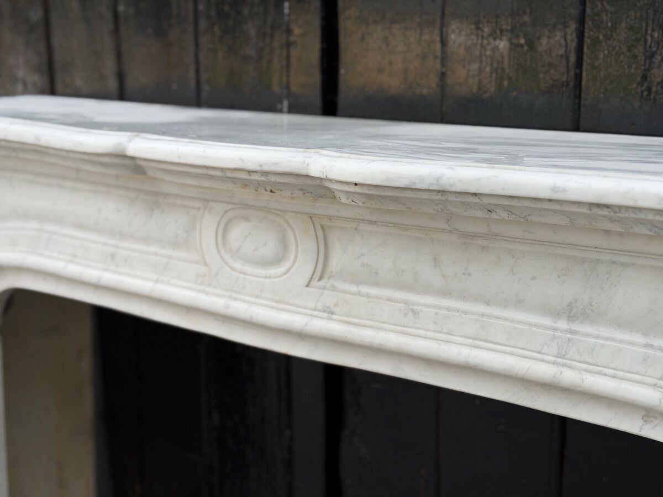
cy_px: 248
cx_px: 332
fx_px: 919
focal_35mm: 48
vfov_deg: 30.3
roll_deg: -0.4
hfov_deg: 39.7
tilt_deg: -13.3
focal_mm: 6.76
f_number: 1.78
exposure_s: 1/1838
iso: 64
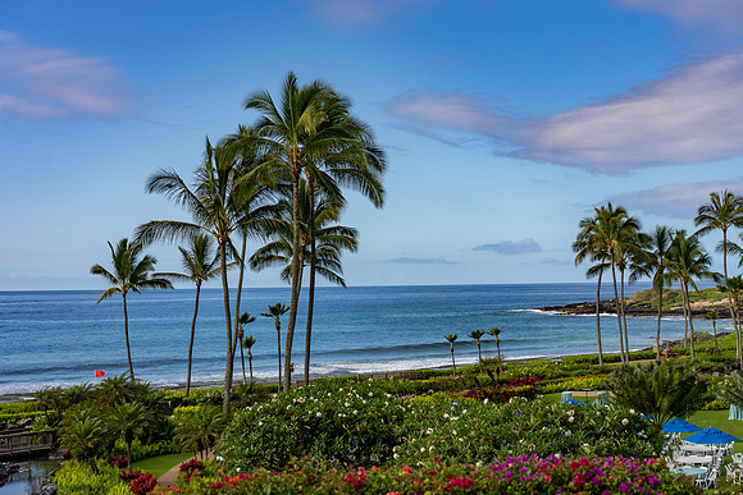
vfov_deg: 23.8
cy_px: 248
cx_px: 372
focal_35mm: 57
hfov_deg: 35.0
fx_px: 1177
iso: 125
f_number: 4
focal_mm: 57
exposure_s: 1/1600
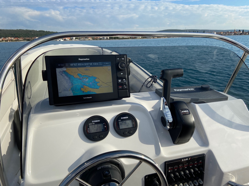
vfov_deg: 53.1
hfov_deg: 67.3
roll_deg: +1.1
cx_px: 124
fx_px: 187
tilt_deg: -16.4
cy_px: 93
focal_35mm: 26
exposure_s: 1/4274
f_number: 1.8
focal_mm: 4.25
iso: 32
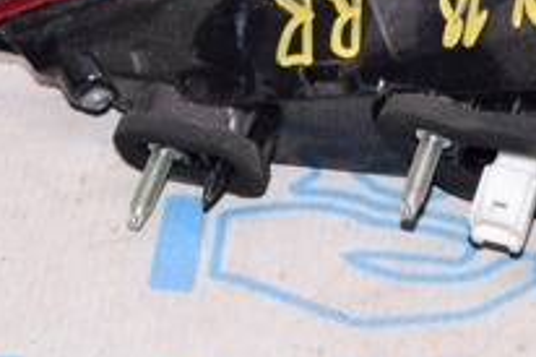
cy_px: 22
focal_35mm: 140
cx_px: 442
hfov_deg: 14.6
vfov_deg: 9.7
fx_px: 2083
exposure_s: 1/200
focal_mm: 30
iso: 1600
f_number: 8
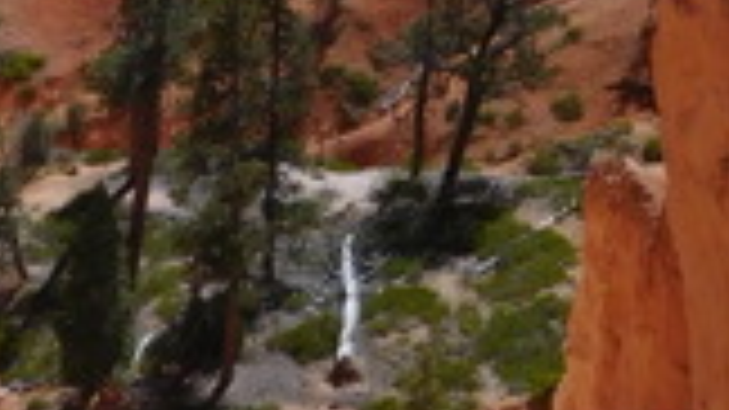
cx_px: 126
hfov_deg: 10.0
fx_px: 4155
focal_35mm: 215
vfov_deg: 5.4
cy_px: 1014
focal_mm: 7.1
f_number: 3.9
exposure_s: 1/1250
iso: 125
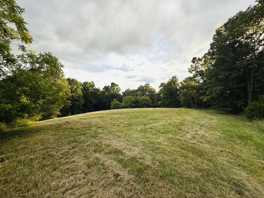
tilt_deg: +0.1
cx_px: 132
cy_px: 99
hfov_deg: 102.1
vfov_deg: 85.7
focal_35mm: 14
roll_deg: +0.6
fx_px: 107
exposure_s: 1/596
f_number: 2.2
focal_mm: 2.22
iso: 50
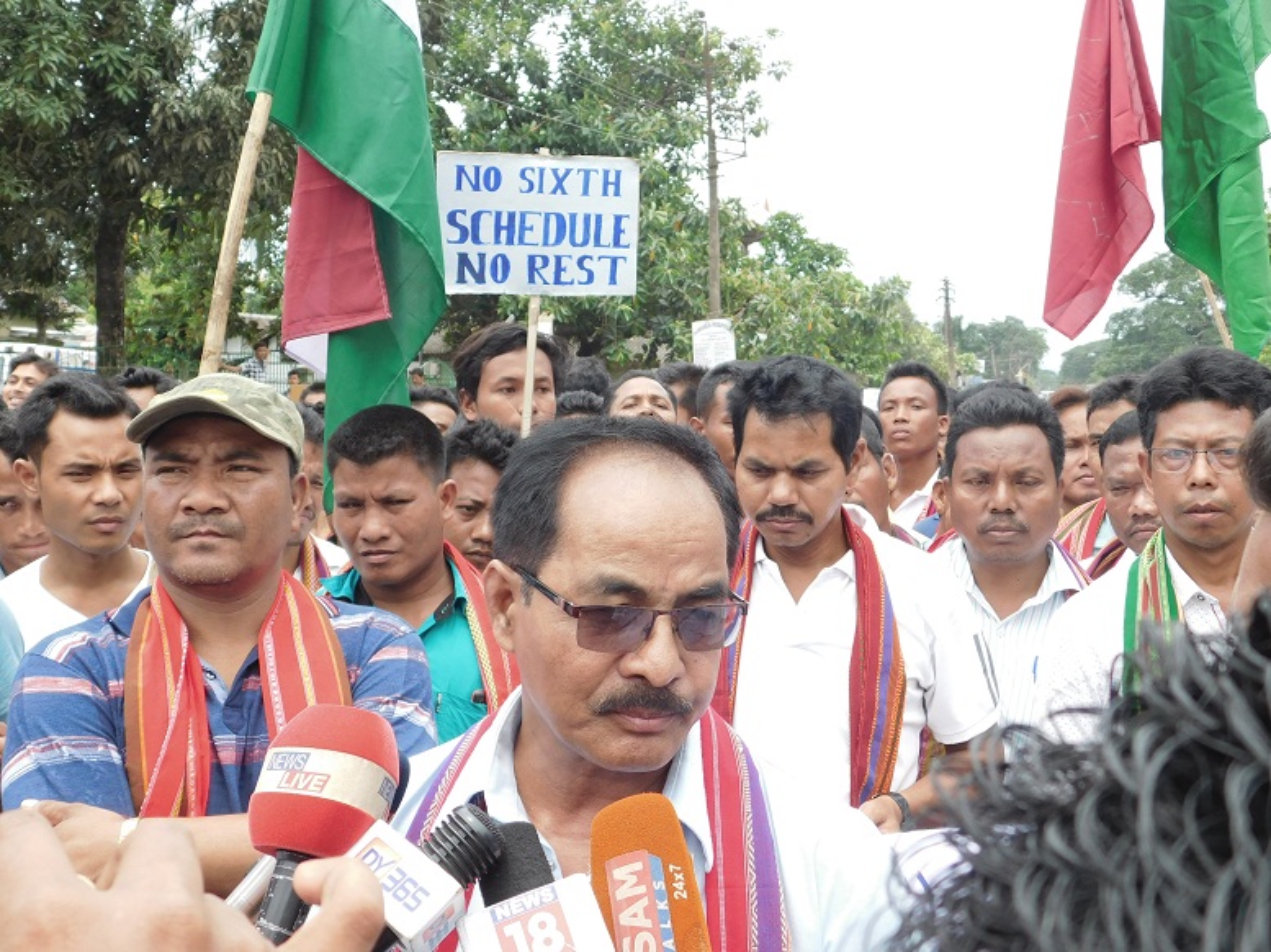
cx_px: 636
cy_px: 476
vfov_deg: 32.2
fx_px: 1652
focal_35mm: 45
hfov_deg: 42.1
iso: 125
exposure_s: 1/250
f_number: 3.7
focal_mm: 8
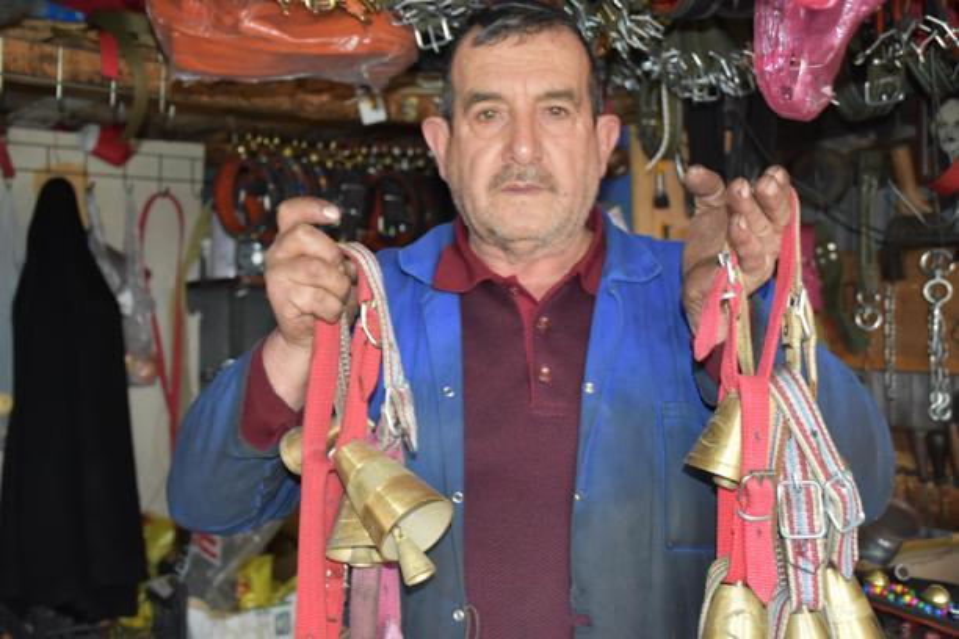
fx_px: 1199
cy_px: 320
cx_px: 480
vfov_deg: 29.9
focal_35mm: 45
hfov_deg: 43.6
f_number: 4
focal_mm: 30
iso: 1100
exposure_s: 1/60
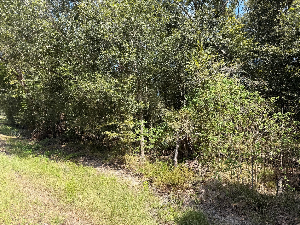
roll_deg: -1.3
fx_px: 208
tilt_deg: +1.5
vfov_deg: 56.8
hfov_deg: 71.6
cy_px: 112
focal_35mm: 24
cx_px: 150
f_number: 1.78
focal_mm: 6.76
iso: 80
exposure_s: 1/1230
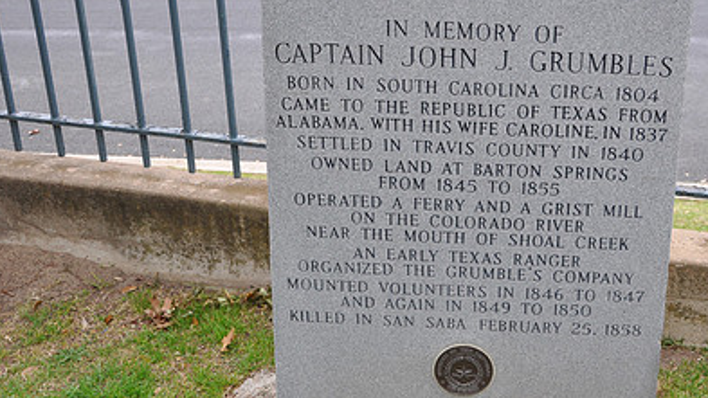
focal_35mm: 51
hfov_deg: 40.0
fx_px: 957
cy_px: 158
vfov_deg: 23.5
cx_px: 486
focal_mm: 22
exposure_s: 1/100
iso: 400
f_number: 5
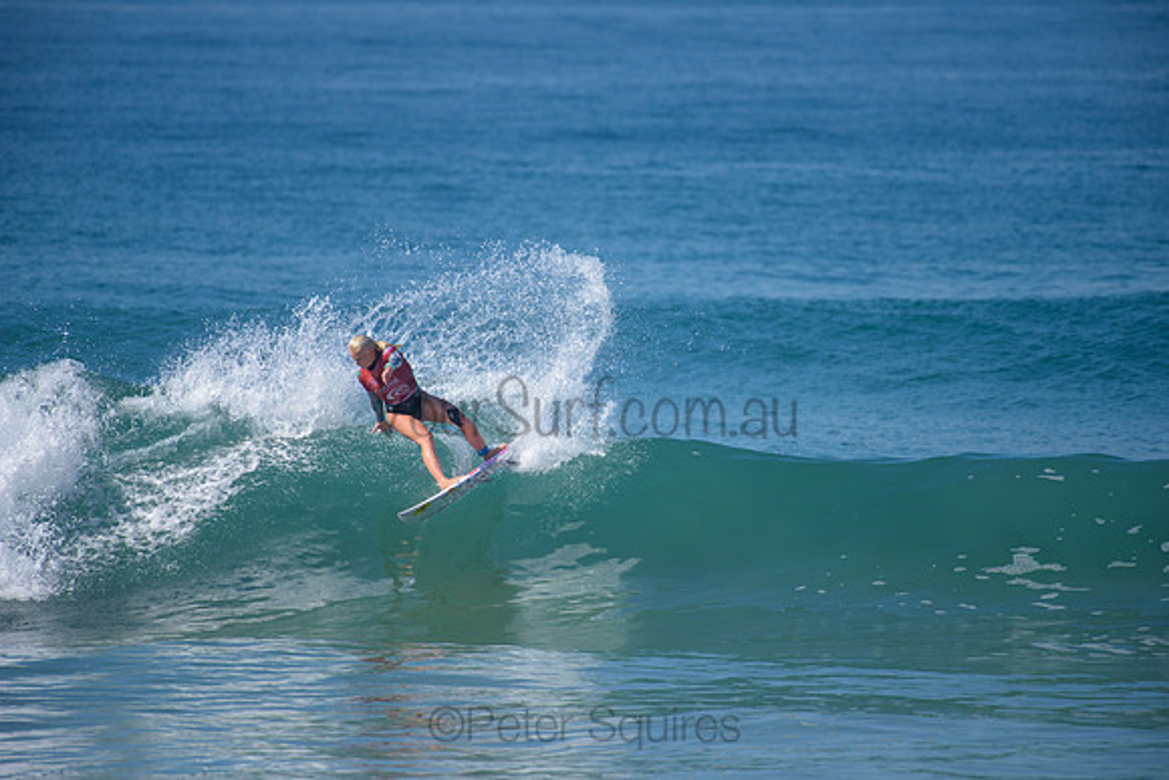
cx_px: 584
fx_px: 16239
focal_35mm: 500
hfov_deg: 4.1
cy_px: 390
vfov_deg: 2.8
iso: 200
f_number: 5.6
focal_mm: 500
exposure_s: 1/2000
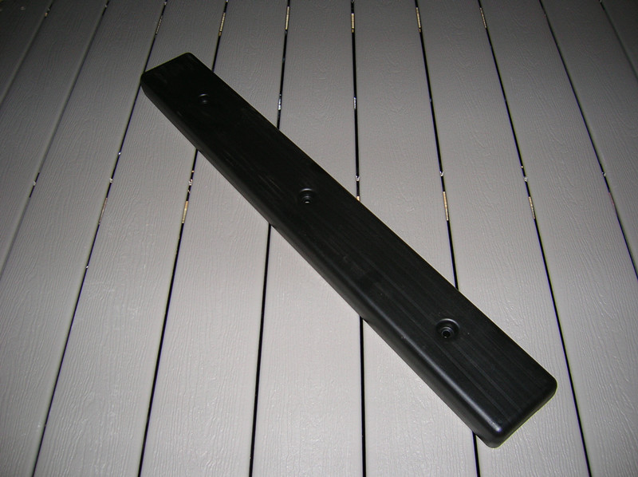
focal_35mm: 34
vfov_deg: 41.7
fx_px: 626
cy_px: 238
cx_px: 319
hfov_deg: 54.0
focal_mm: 5.7
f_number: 2.9
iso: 50
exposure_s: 1/60.1
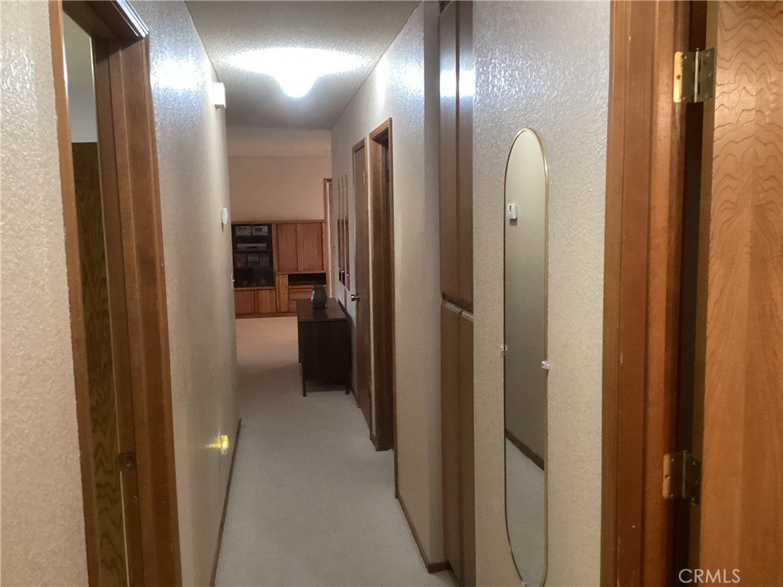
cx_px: 392
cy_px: 294
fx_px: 701
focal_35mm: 31
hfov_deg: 58.4
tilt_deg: -6.5
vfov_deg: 45.4
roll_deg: +0.4
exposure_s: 1/30
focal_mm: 3.3
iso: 320
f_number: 2.4
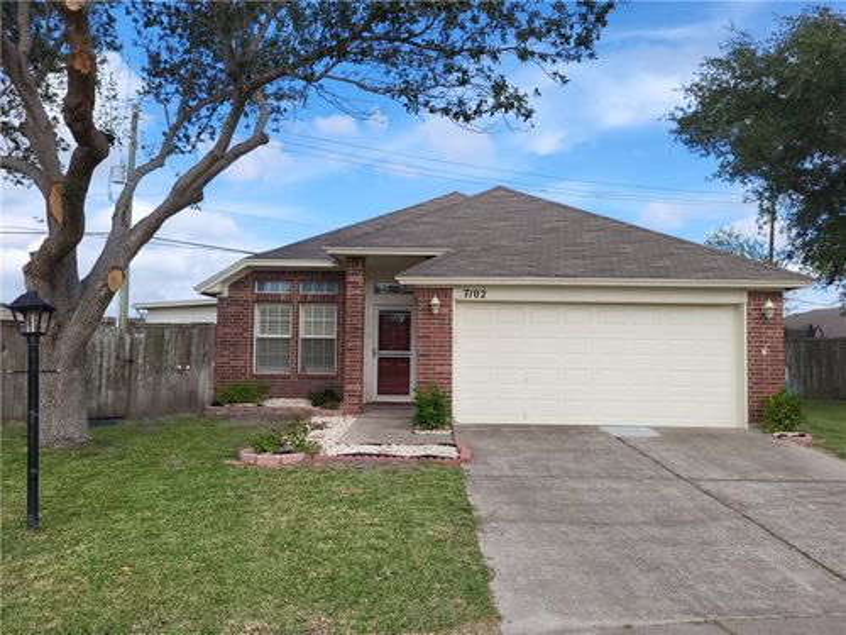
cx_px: 423
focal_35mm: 26
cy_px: 318
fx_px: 635
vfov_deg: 53.1
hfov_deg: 67.3
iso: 40
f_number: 1.8
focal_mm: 5.4
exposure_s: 1/1941
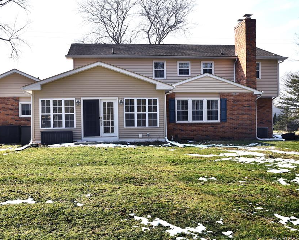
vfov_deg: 41.2
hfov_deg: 50.0
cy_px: 122
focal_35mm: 36
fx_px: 319
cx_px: 124
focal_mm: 31
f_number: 7.1
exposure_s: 1/80
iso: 64
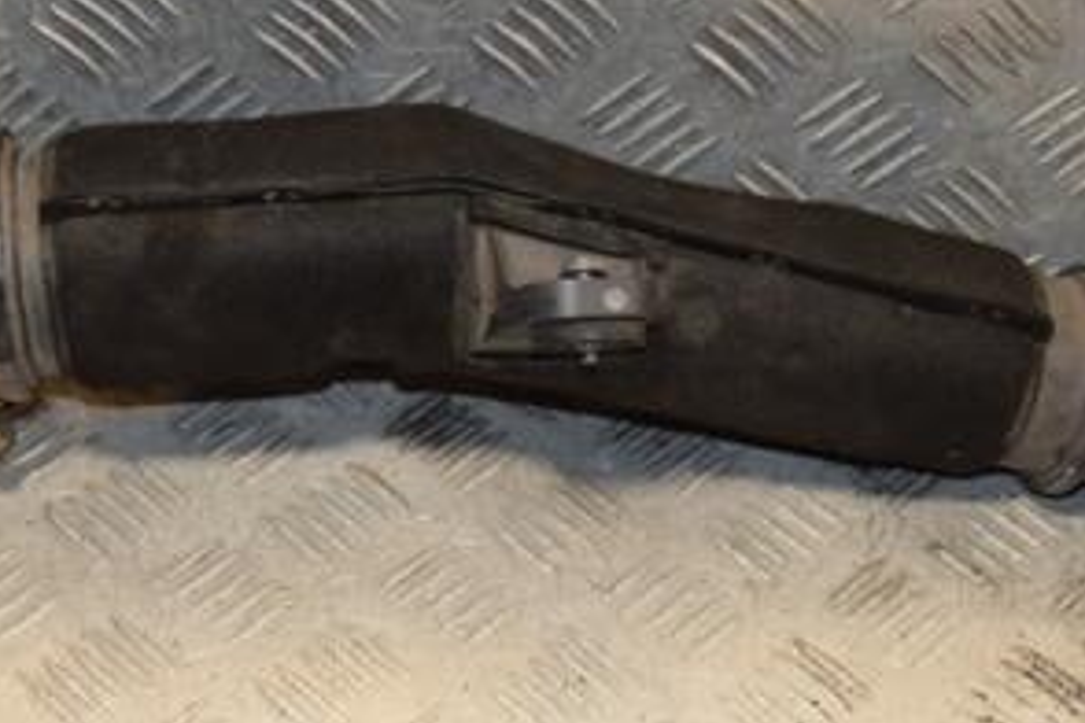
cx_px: 483
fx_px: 2953
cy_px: 343
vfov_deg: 14.0
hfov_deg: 20.8
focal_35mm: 98
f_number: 5.6
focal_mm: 32
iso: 800
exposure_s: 1/200
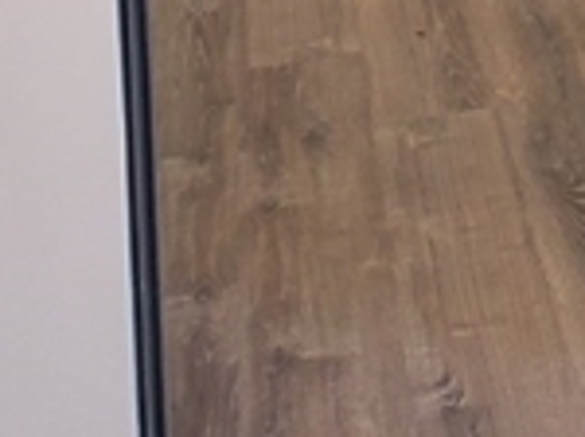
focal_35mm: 89
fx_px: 1502
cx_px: 620
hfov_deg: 21.1
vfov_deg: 12.5
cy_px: -648
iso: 100
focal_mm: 1.8
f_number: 2.2
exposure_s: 1/60
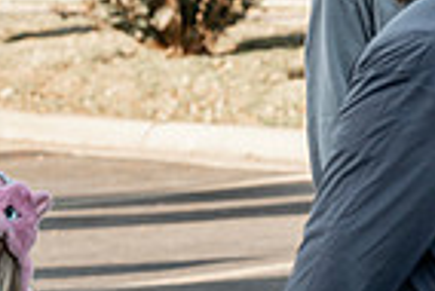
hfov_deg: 7.2
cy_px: -5
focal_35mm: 281
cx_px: -294
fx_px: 3399
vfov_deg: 4.9
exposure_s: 1/500
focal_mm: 69
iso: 125
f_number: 3.5
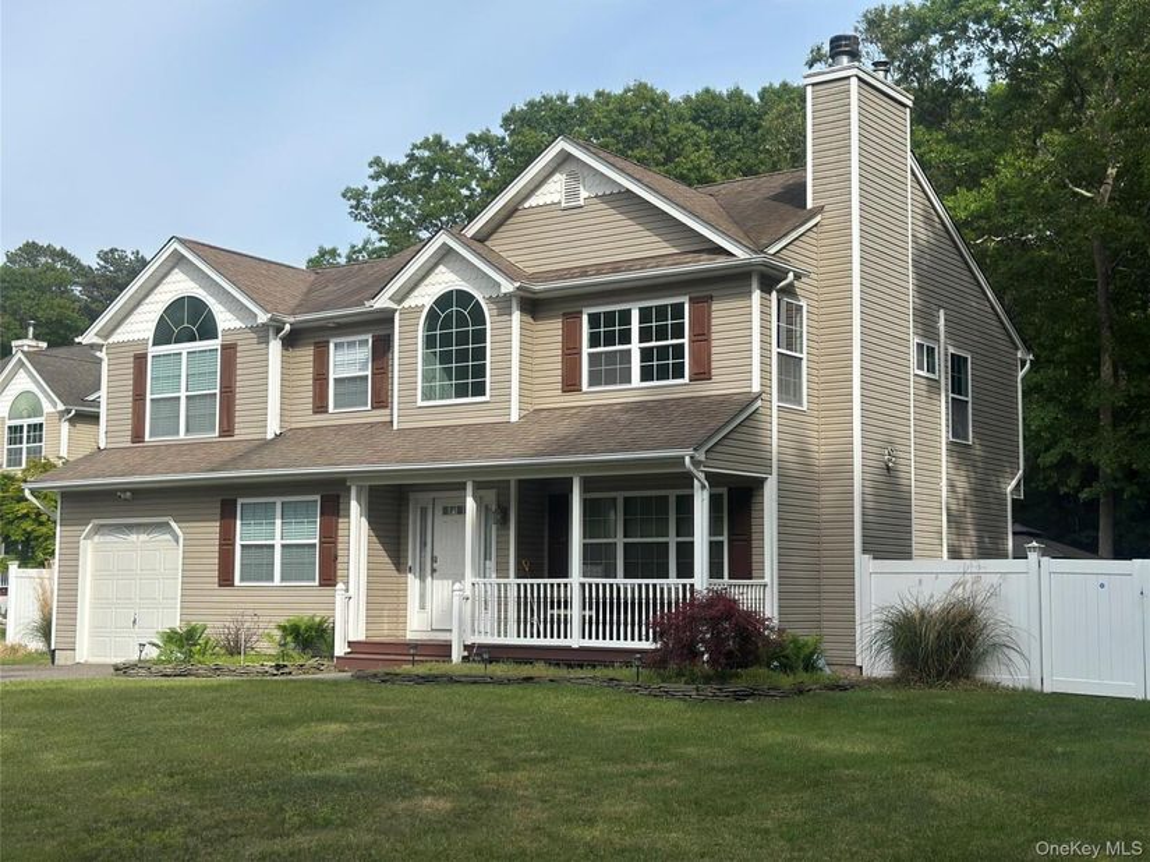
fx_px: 1594
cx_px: 575
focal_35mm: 48
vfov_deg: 30.2
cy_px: 431
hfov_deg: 39.7
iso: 80
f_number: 1.78
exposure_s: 1/4367
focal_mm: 6.86
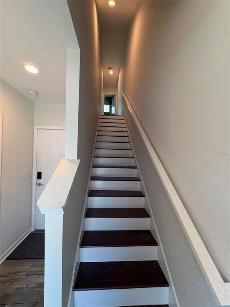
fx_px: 124
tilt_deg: +1.4
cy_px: 154
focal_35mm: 14
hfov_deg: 85.7
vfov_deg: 102.1
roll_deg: -2.3
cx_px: 115
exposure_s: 1/120
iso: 200
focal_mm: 2.22
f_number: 2.2
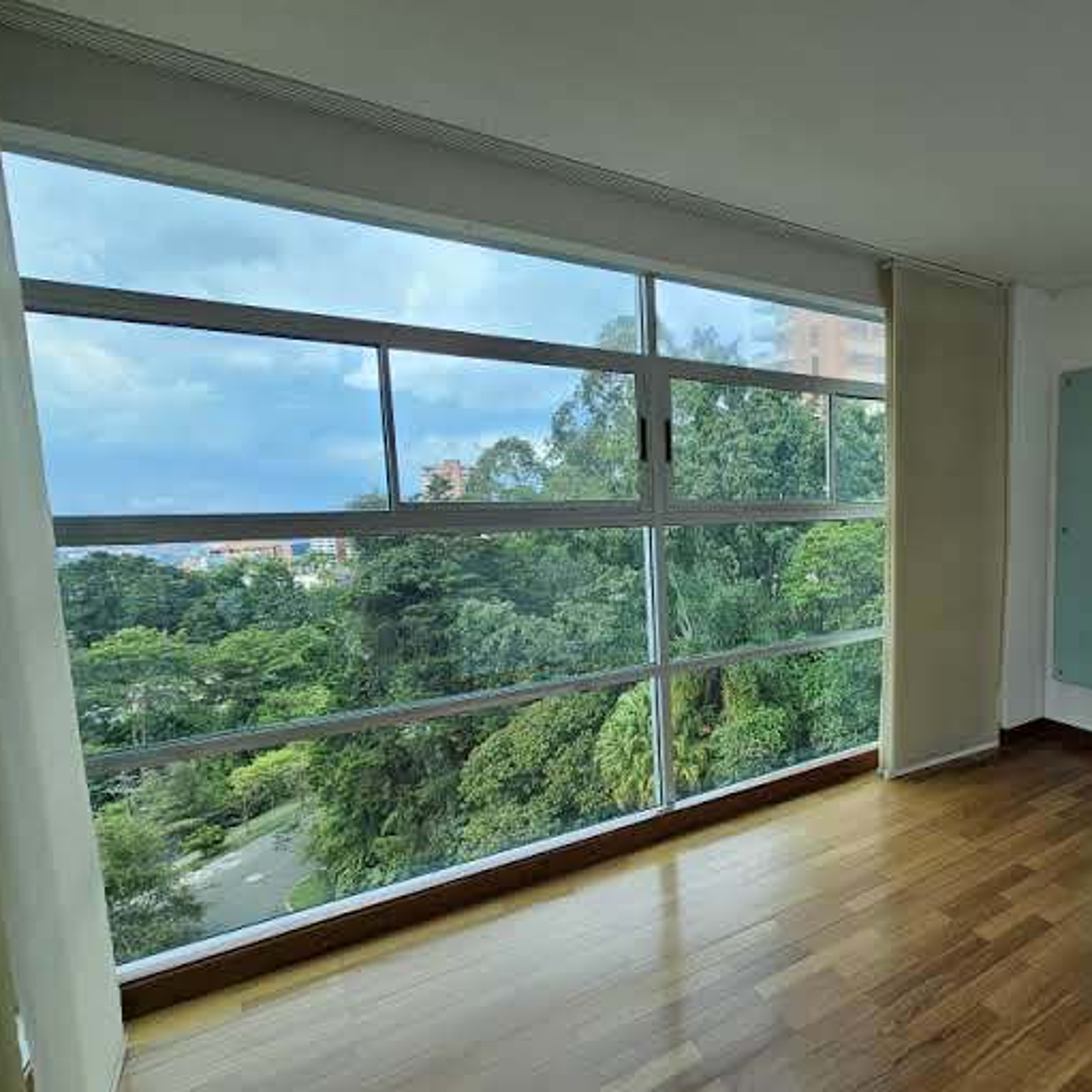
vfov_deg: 80.6
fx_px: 642
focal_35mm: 18
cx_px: 840
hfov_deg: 74.0
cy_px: 588
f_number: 2.2
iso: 50
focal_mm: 2.2
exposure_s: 1/361
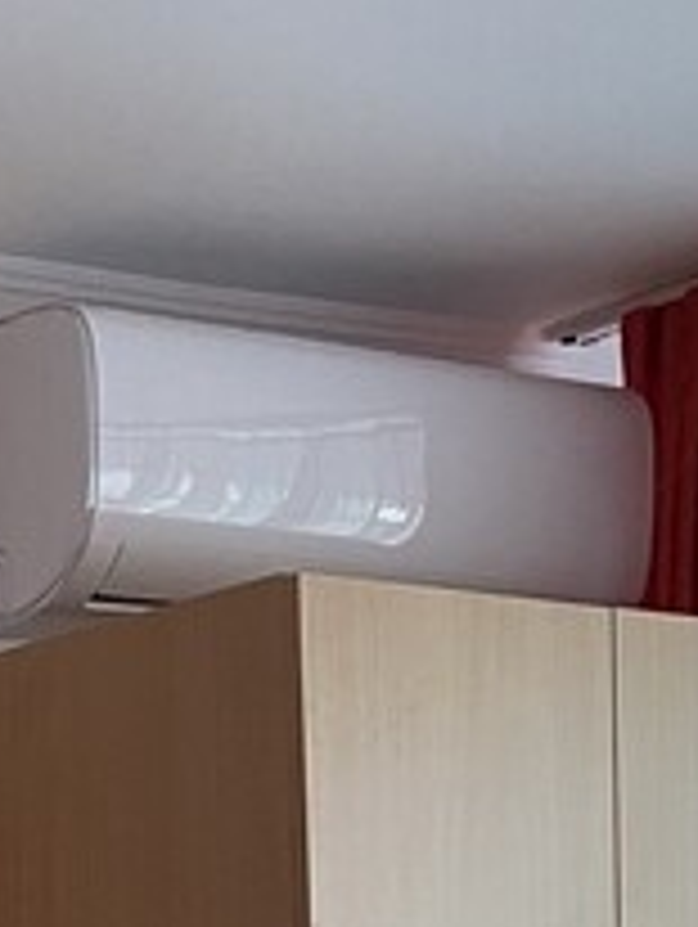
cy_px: 2182
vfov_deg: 12.3
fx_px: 3461
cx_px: 0
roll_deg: +3.5
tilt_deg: -12.9
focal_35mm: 129
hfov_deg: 11.4
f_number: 1.8
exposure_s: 1/60
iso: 160
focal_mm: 4.25
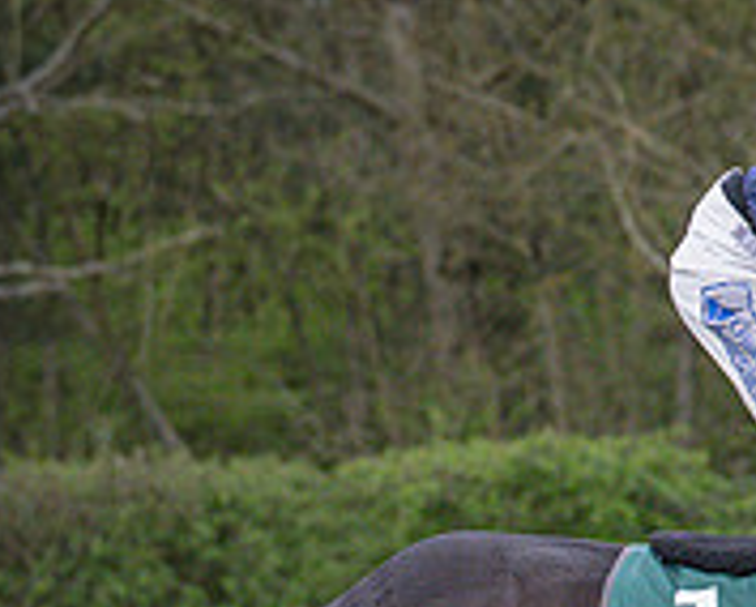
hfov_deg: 2.8
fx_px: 15321
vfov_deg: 2.3
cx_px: 550
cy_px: 865
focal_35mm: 684
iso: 1600
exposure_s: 1/1000
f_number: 4
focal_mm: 115
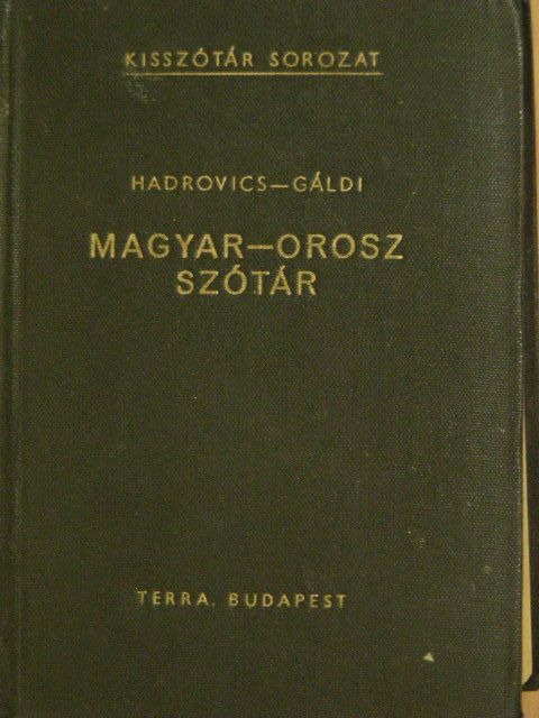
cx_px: 270
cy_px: 359
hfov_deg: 13.1
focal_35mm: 113
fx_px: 2346
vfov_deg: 17.4
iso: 358
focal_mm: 18.9
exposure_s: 1/15
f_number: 3.5
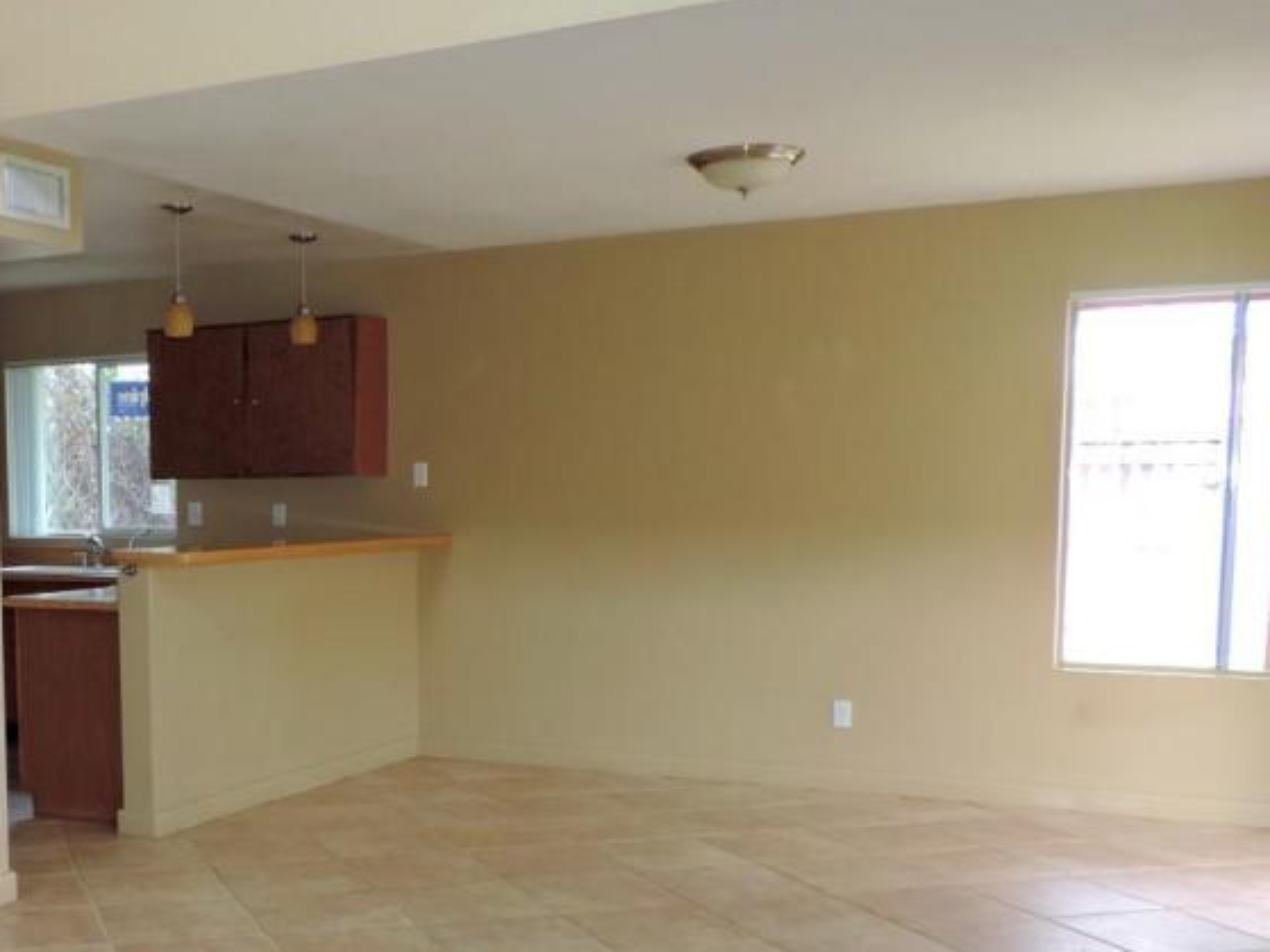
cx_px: 270
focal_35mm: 44
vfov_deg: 32.4
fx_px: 1614
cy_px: 682
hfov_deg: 41.3
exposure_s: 1/40
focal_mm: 4.3
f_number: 3
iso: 110
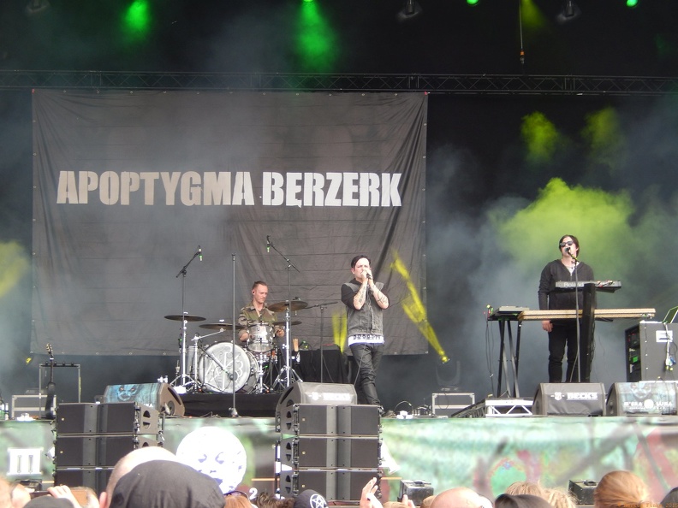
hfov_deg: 23.0
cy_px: 254
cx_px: 339
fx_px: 1665
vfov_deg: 17.4
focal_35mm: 85
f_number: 5.1
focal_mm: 15.2
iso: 125
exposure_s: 1/60
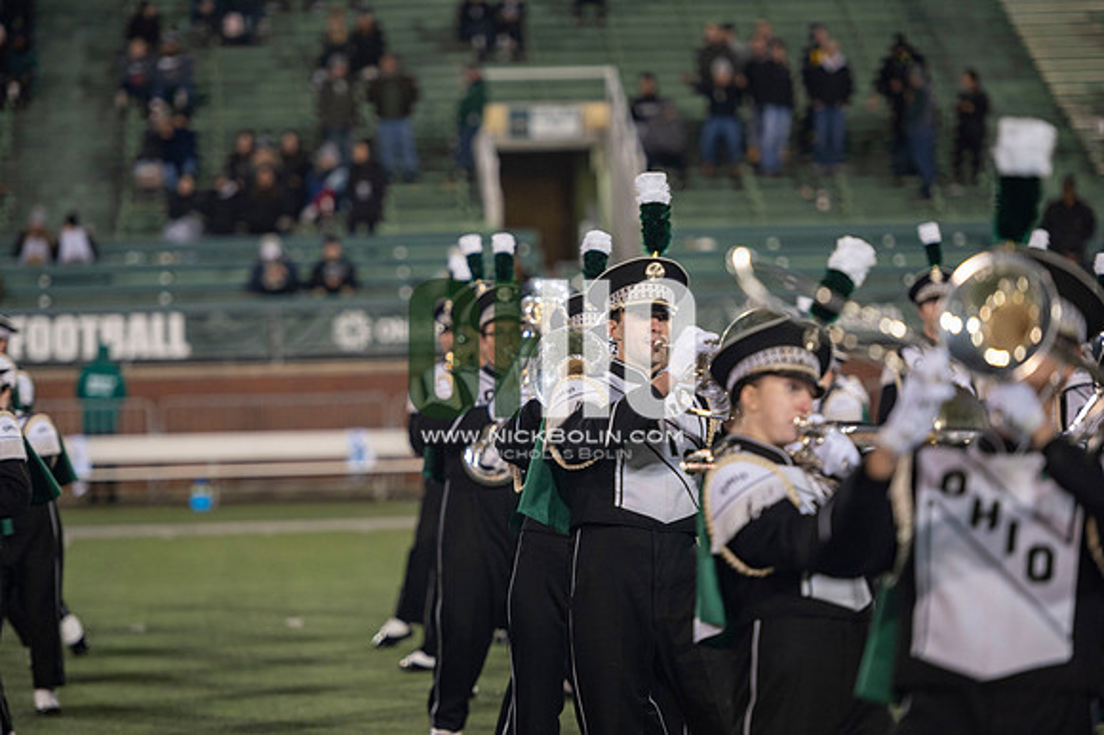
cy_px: 368
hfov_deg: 11.8
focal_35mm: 175
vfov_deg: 7.8
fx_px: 5363
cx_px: 552
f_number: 2.8
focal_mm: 175
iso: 1000
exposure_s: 1/500
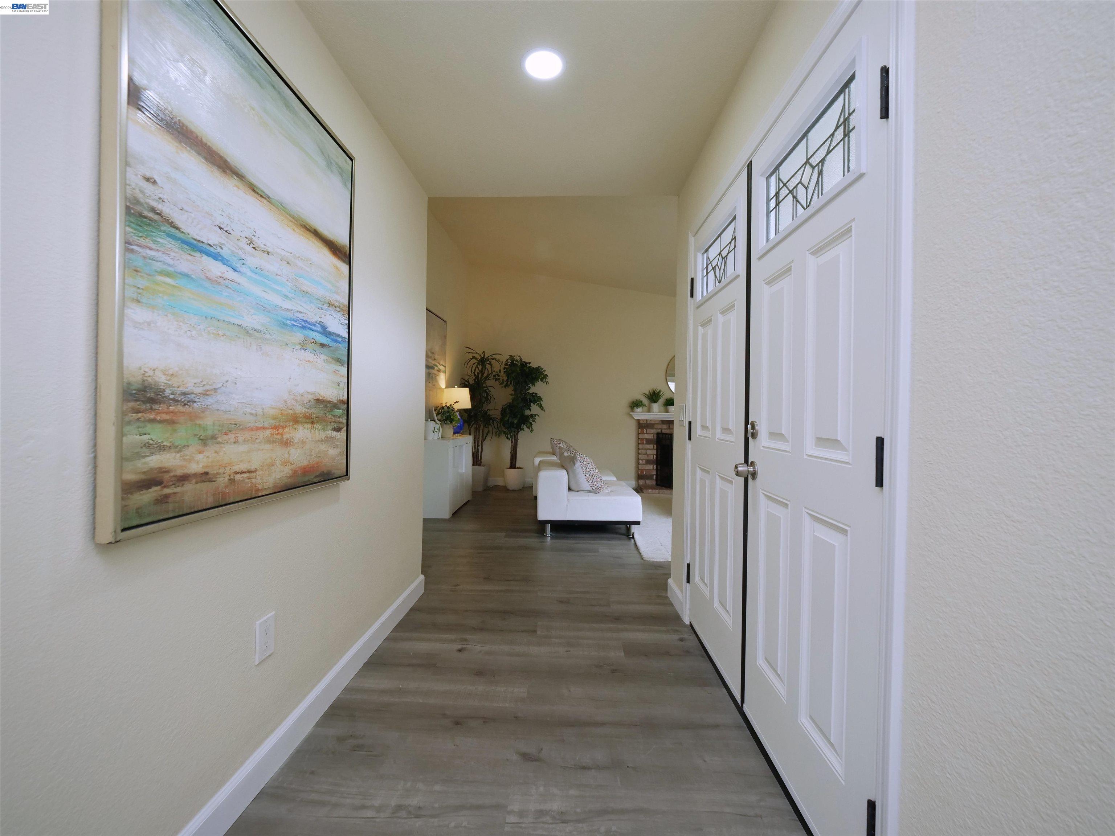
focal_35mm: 14
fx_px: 451
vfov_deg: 85.7
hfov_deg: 102.1
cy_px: 418
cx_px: 558
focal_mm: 7
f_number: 3.5
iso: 800
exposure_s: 1/125
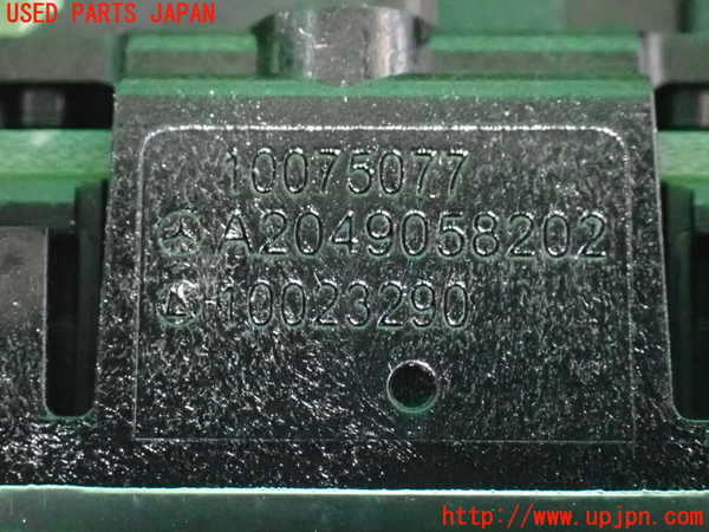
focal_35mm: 82
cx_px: 354
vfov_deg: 18.0
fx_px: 1680
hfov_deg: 23.8
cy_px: 266
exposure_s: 1/50
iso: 6400
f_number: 4.3
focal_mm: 14.62
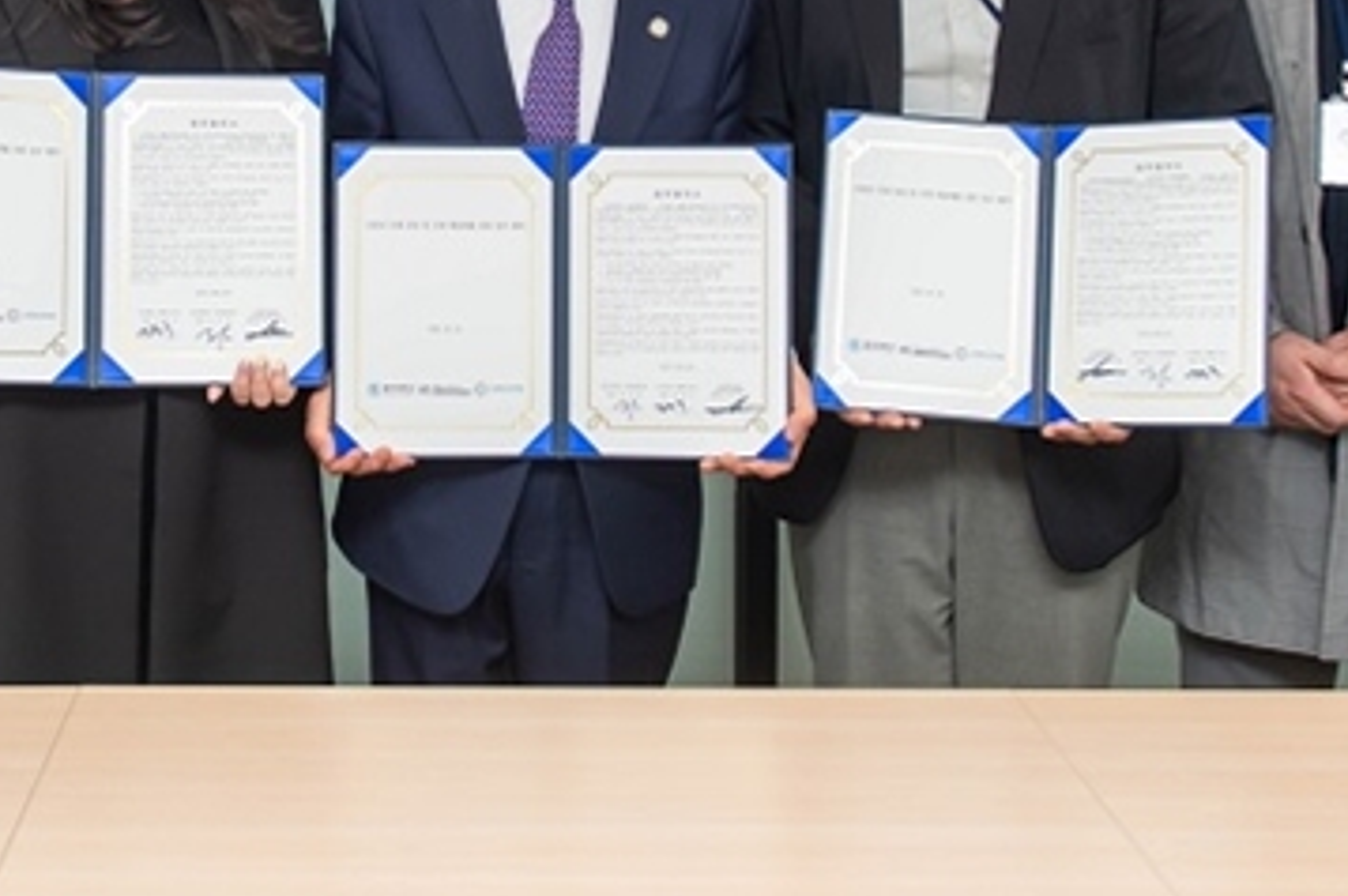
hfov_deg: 27.5
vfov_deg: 18.3
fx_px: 2731
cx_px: 418
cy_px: 87
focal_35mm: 73
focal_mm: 29
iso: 500
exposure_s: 1/160
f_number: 4.5
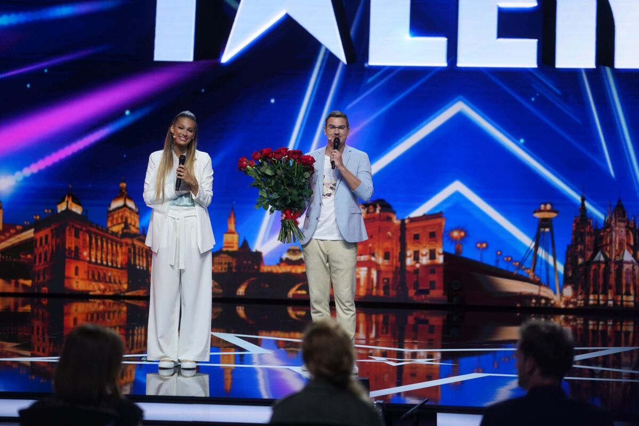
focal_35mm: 135
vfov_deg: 10.2
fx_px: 2396
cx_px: 320
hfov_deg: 15.2
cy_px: 213
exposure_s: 1/250
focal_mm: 135
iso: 1600
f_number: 2.8
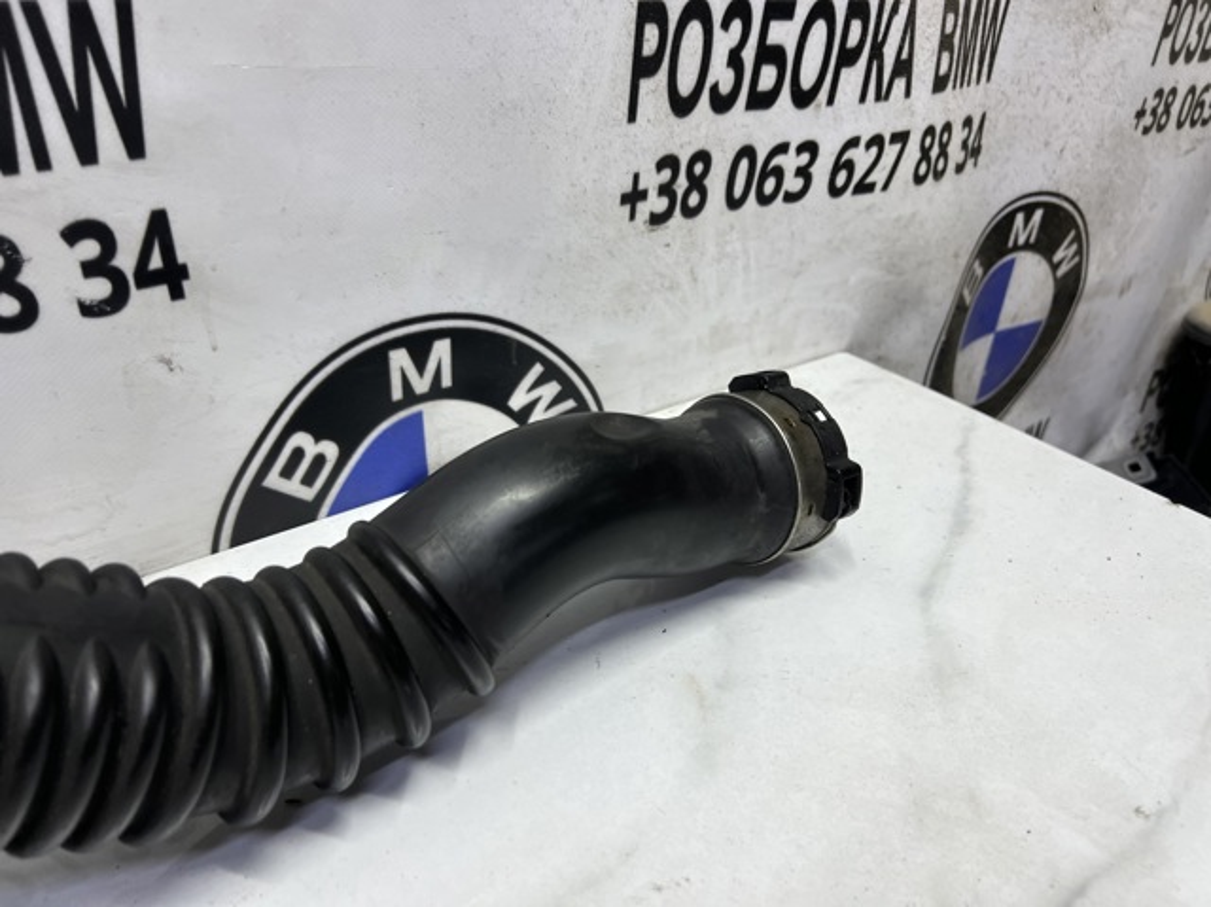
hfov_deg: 67.3
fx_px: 909
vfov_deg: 53.0
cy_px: 454
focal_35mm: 26
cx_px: 606
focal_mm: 5.7
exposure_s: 1/121
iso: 125
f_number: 1.5
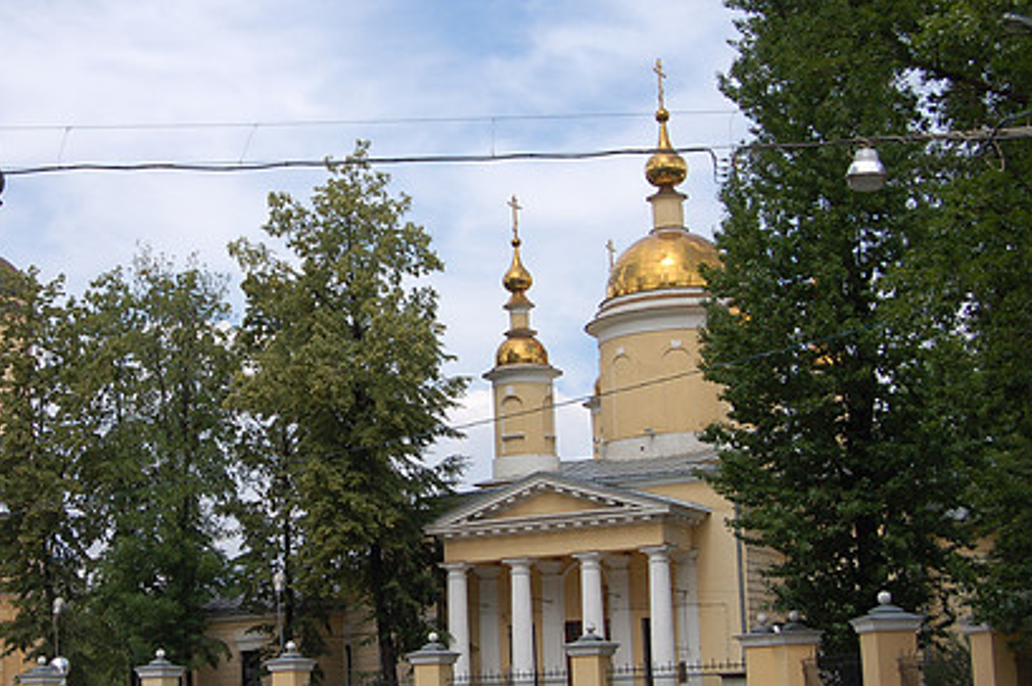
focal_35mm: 68
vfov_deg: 20.0
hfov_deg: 29.4
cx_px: 323
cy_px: 318
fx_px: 1948
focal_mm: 32
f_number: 9
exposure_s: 1/320
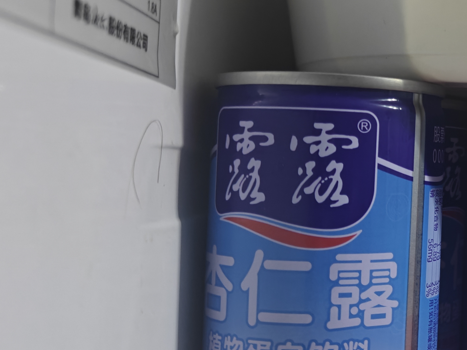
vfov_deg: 21.6
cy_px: 143
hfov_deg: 25.2
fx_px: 917
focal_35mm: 68
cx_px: 585
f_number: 1.8
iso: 160
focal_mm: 5.59
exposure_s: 1/100
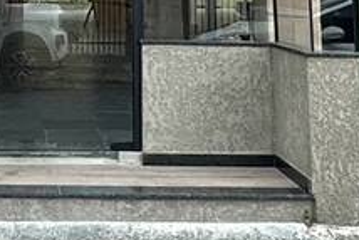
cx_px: 45
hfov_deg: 20.4
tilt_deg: +16.7
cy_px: -334
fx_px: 978
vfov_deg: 11.6
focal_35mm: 98
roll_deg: -1.9
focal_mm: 2.22
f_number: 2.2
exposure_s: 1/442
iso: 40
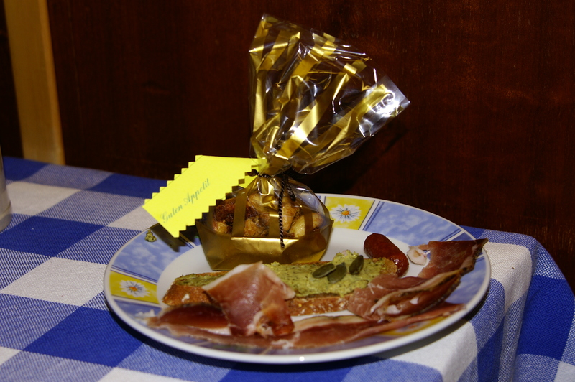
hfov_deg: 27.0
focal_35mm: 75
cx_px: 288
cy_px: 191
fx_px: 1197
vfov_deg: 18.2
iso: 200
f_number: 5.6
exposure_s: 1/80
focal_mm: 50
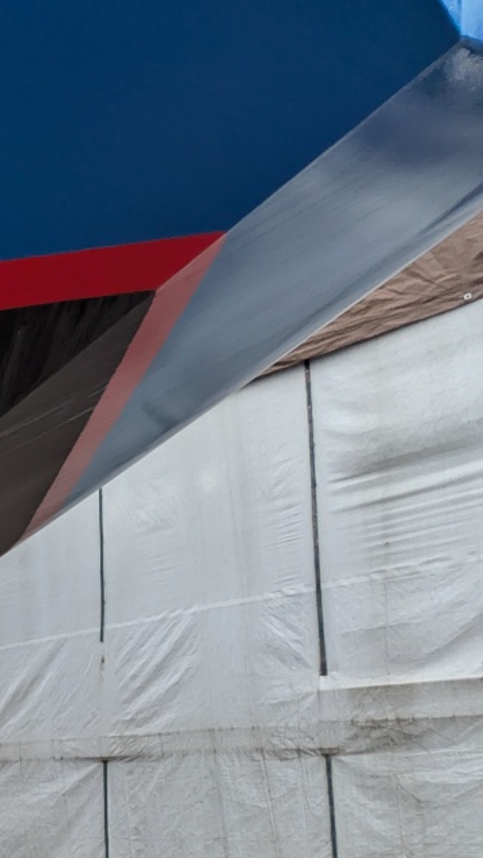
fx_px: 751
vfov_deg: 54.2
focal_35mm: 33
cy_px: 720
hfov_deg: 20.8
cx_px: -429
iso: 53
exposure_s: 1/1883
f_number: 1.7
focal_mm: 2.02
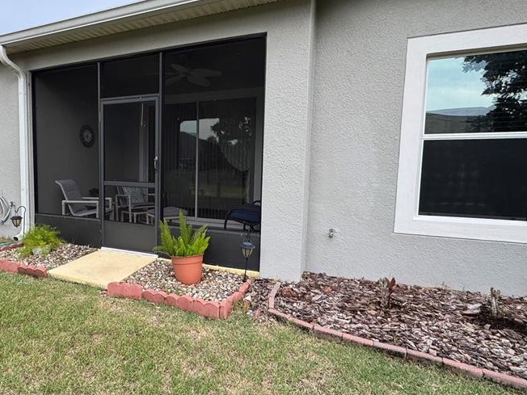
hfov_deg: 74.6
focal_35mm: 22
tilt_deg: -7.0
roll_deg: -0.7
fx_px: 335
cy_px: 198
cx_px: 186
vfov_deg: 61.1
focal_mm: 2.22
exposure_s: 1/159
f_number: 2.2
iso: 40
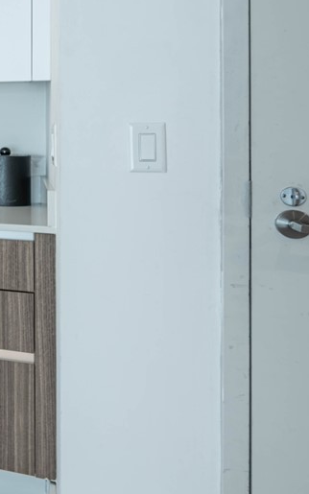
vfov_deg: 41.2
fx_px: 633
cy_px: 117
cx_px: -299
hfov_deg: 18.6
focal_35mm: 47
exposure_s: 1/6
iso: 400
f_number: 11
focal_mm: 14
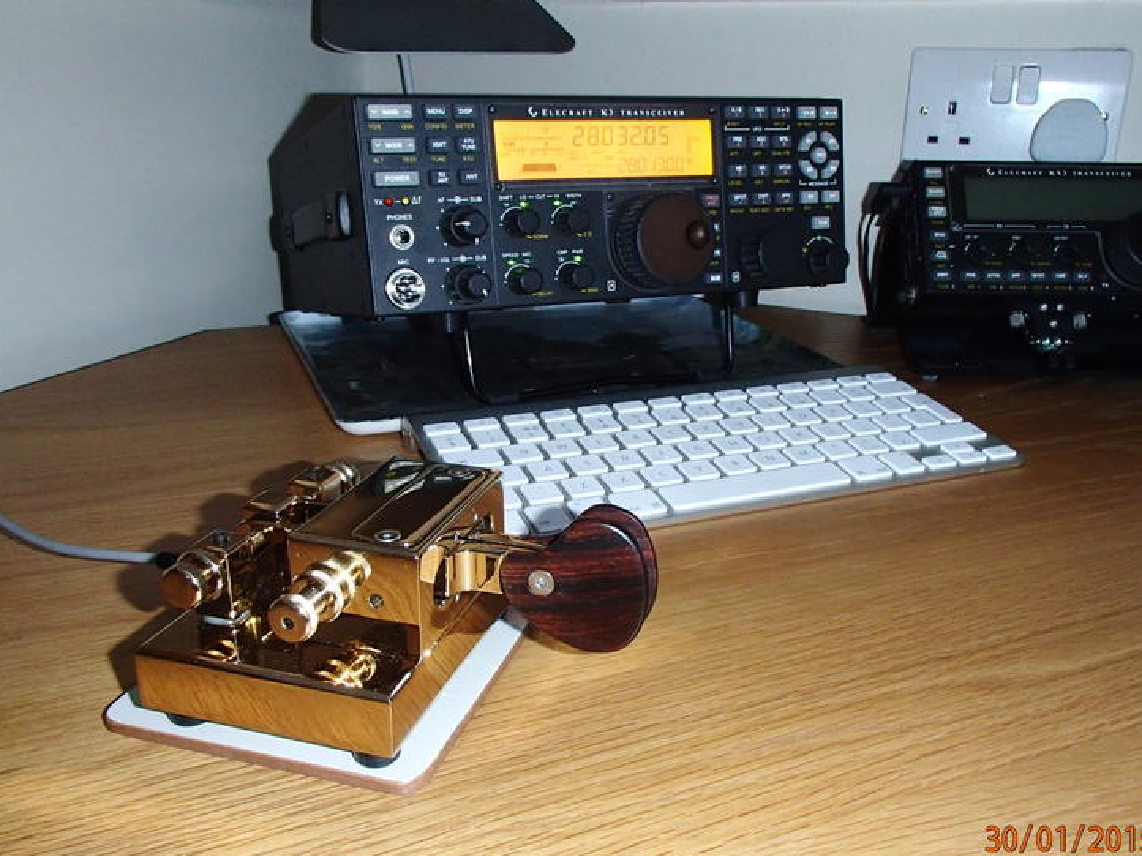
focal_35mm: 31
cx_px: 600
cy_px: 464
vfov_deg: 45.4
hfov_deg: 58.3
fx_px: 1023
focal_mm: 5
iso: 400
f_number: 3.9
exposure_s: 1/30
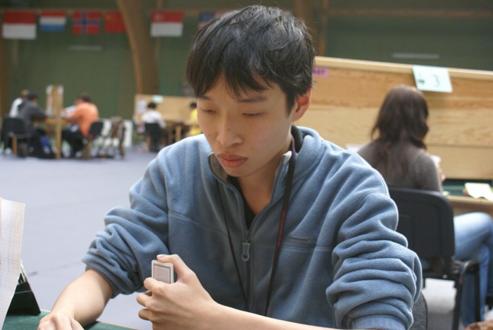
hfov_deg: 33.4
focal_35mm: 60
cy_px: 165
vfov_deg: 22.7
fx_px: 822
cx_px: 246
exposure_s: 1/60
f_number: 5.6
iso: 640
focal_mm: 40
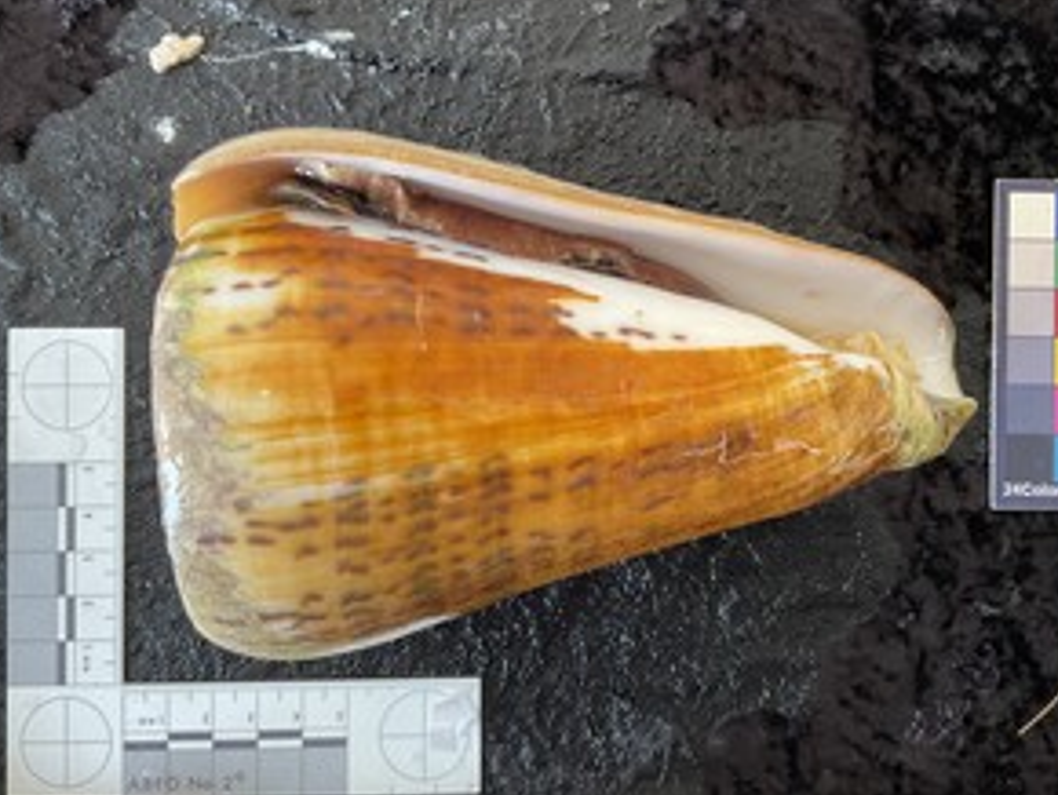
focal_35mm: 35
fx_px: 1071
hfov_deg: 52.5
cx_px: 584
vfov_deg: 40.8
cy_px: 403
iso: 100
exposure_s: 1/60
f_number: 1.8
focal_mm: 3
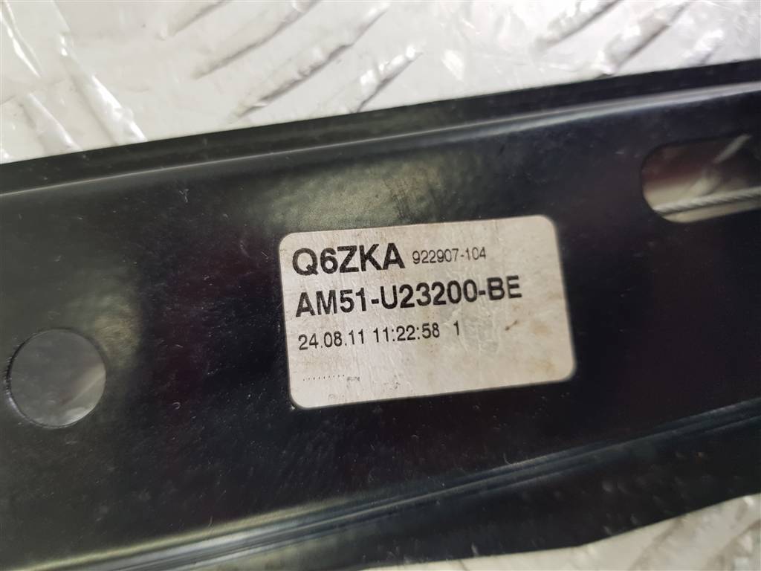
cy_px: 286
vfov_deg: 53.1
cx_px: 380
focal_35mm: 26
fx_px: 572
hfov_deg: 67.3
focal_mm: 4.2
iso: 64
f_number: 1.7
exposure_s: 1/100
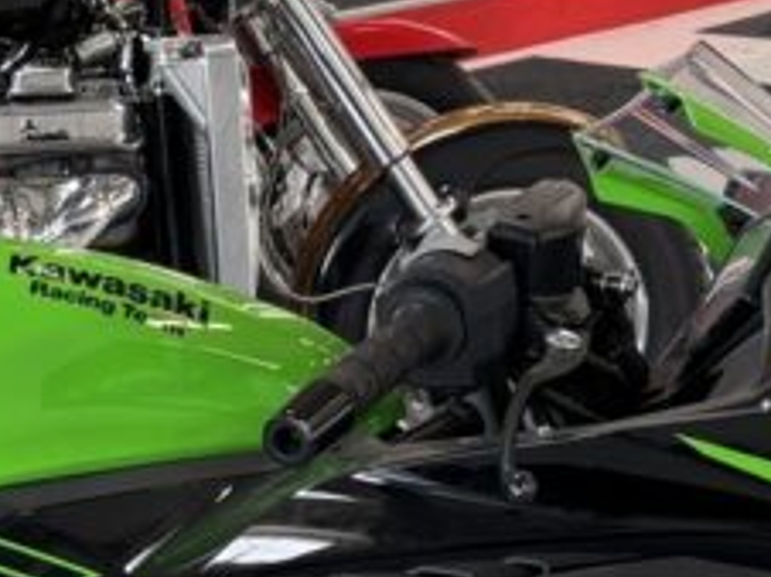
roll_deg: +0.5
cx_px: -123
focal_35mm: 118
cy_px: 994
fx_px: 2625
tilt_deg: -27.0
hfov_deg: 16.1
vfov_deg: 11.7
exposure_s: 1/100
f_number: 1.6
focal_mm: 5.96
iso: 64
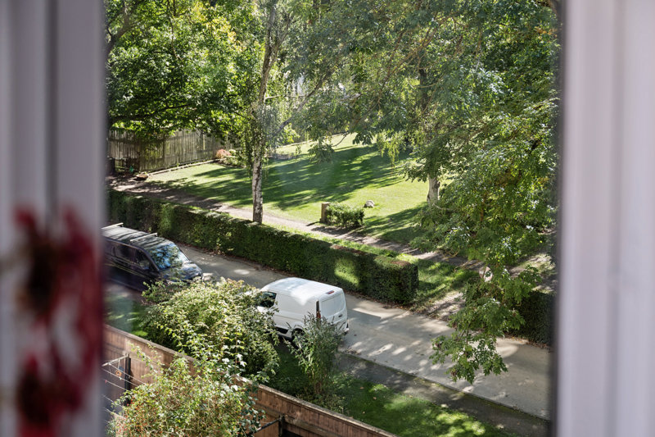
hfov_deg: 41.9
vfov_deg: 28.6
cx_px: 328
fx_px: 855
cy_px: 218
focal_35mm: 47
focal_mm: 47
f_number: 3.2
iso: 160
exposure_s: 1/400
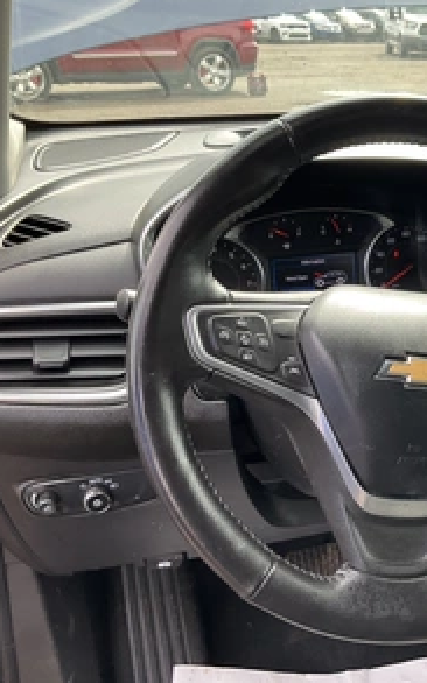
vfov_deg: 47.2
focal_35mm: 42
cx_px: 385
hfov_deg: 29.3
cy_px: 347
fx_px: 782
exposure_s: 1/125
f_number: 1.8
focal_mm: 3
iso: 20
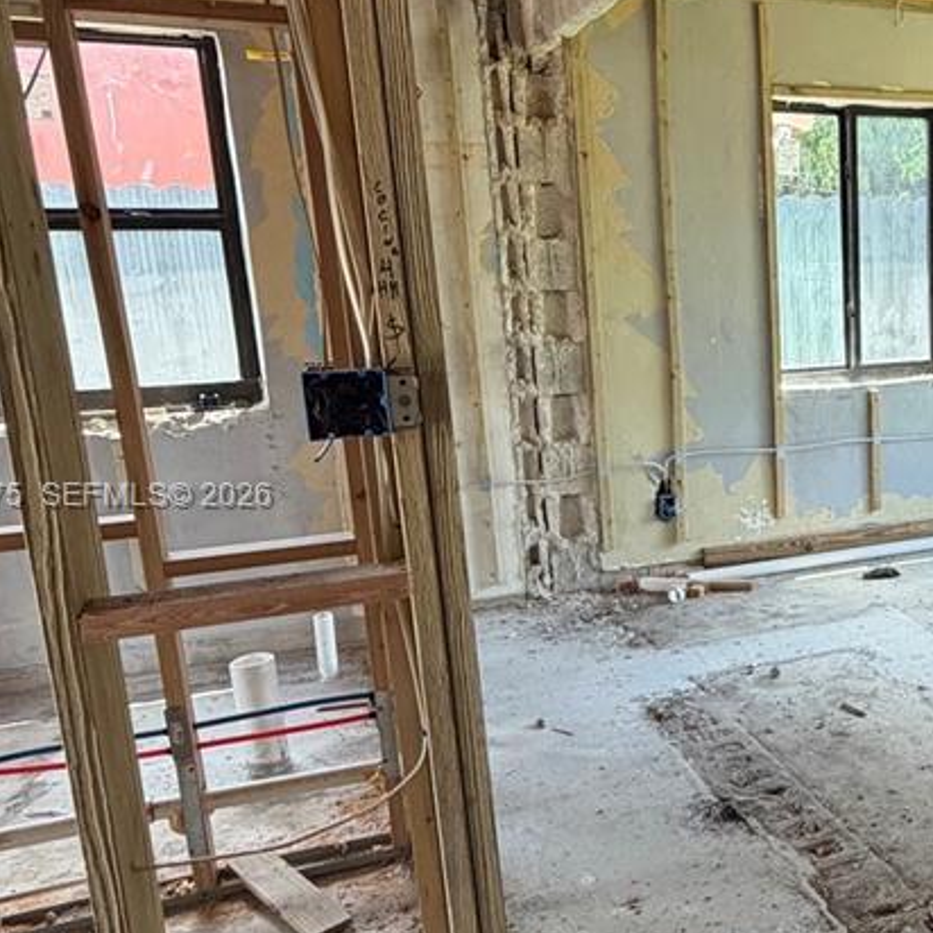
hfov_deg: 41.6
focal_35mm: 36
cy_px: 498
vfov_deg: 46.0
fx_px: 1098
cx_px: 872
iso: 320
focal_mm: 2.22
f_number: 2.2
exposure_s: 1/121
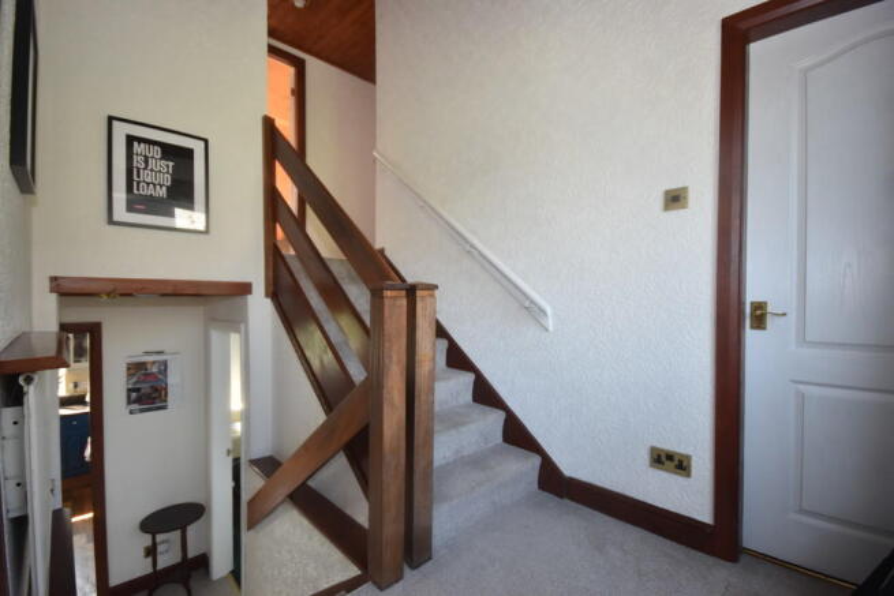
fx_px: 373
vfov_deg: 77.4
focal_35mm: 15
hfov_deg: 100.4
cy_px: 298
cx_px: 447
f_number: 4
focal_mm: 10
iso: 800
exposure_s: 1/160
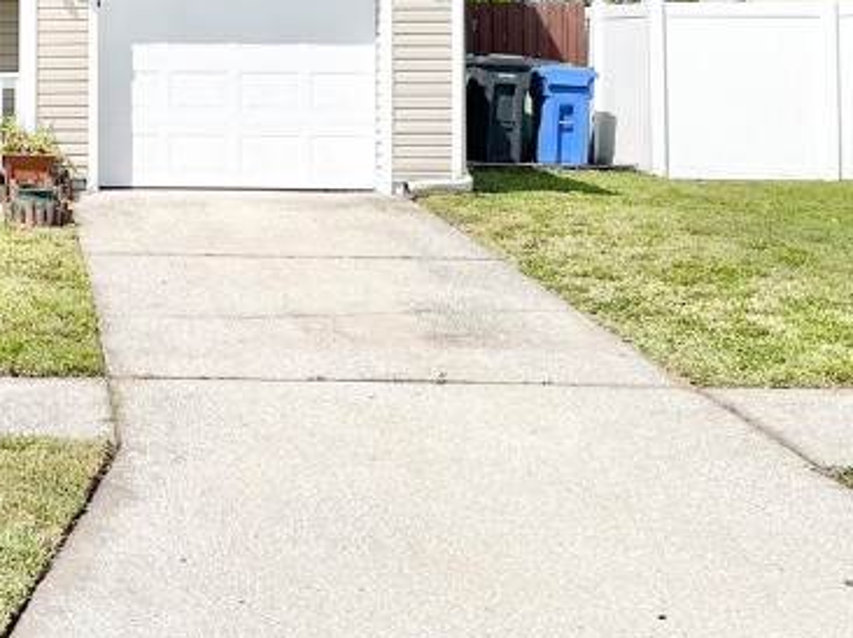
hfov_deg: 25.8
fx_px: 1724
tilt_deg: -0.1
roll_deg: +0.0
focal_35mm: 70
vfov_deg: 20.4
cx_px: -75
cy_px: 14
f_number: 1.6
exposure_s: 1/5917
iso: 32
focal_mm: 5.1
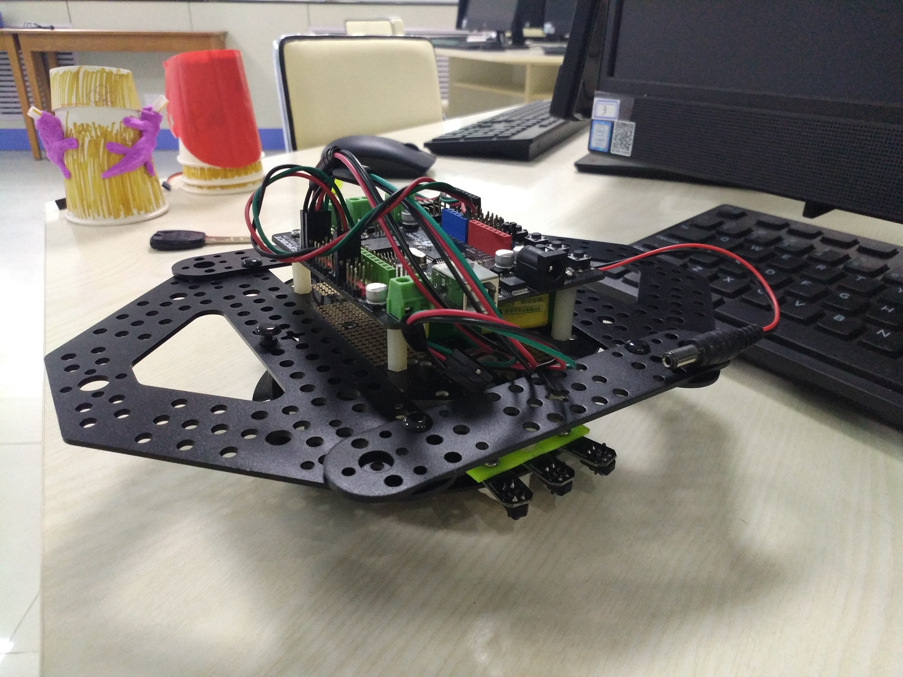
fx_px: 704
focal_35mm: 27
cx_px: 452
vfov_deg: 51.4
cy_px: 338
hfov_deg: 65.3
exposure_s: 1/17
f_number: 2.2
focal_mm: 4.73
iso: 800
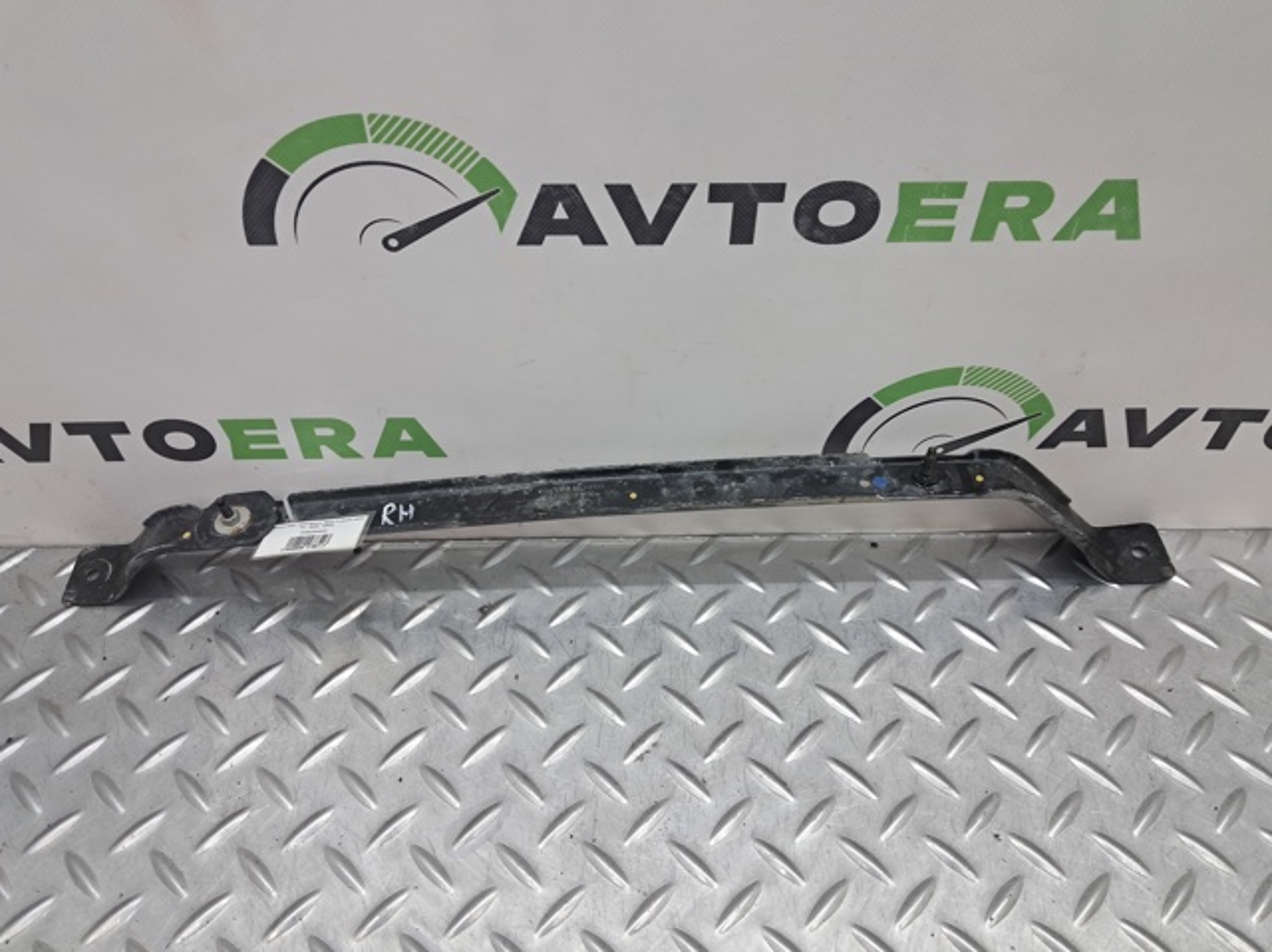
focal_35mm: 27
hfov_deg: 65.4
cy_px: 476
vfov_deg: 51.3
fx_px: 991
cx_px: 636
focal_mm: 4
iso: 80
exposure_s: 1/50
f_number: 1.8
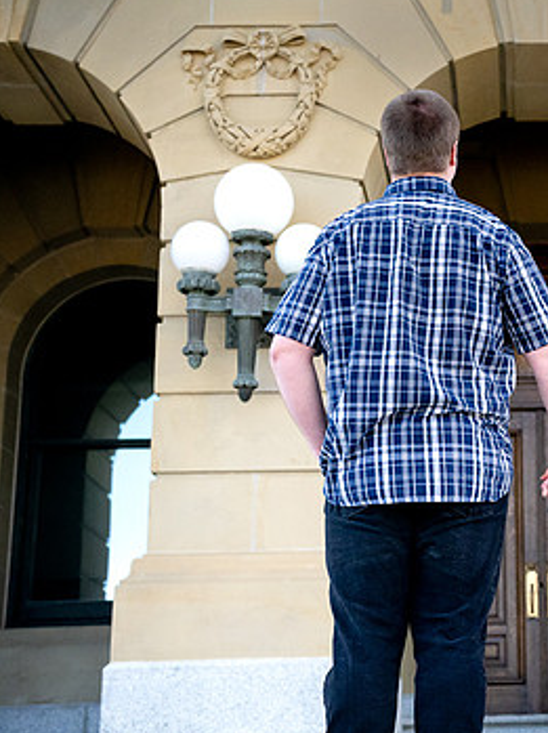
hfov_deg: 17.7
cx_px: 605
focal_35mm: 80
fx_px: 1692
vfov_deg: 24.4
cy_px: 360
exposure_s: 1/8000
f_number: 3.5
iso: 6400
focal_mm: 50
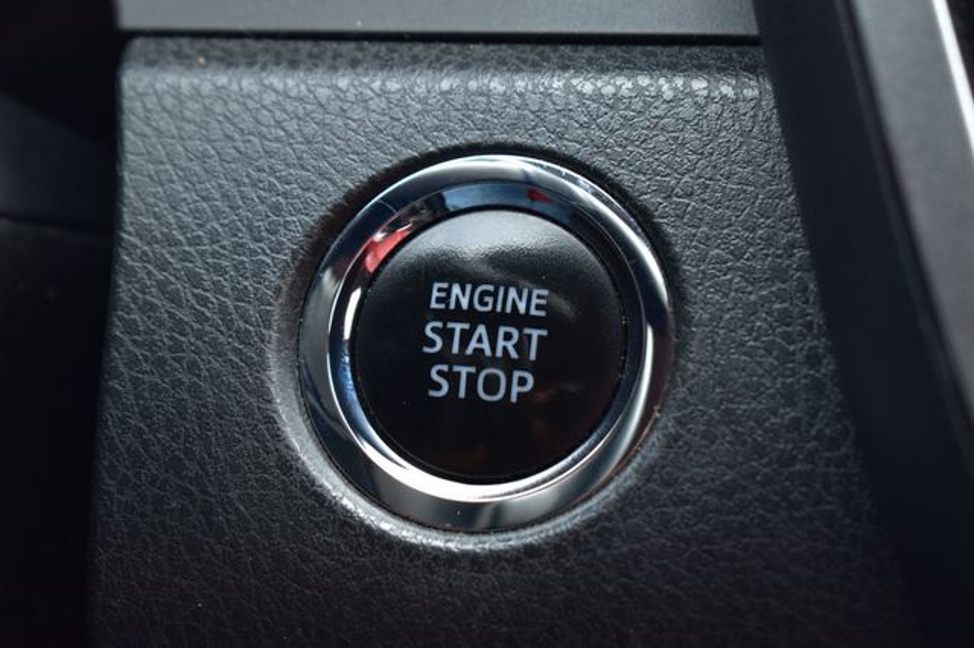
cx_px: 487
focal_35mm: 82
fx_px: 2231
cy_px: 324
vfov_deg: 16.5
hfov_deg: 24.6
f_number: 7.1
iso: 400
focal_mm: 55
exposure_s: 1/40
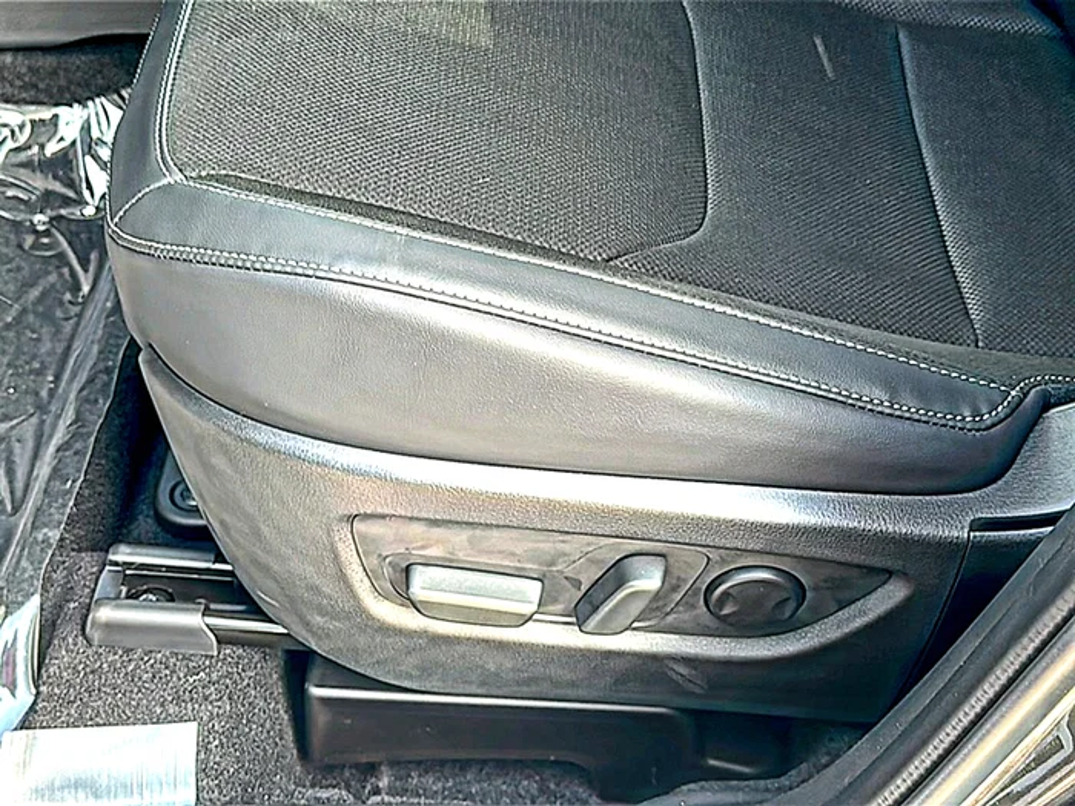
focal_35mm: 40
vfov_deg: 36.0
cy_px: 403
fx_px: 1242
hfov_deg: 46.8
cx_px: 538
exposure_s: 1/92
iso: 64
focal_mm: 6.86
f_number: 1.78
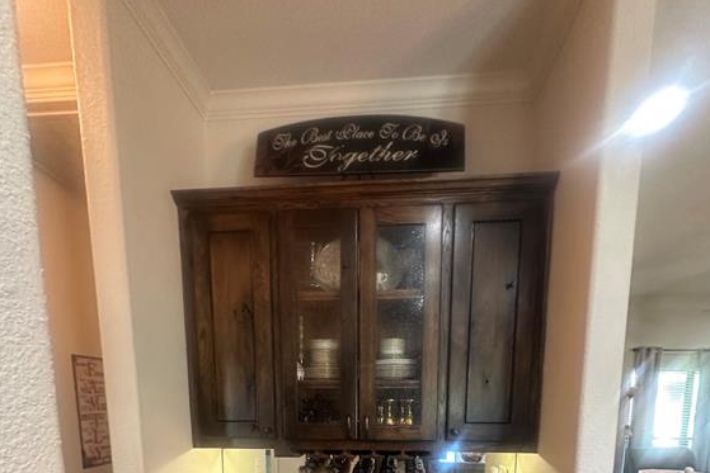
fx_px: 395
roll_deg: -0.8
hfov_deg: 84.0
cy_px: 454
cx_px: 361
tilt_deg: -8.2
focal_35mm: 20
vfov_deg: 51.8
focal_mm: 2.22
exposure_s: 1/60
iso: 640
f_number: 2.2
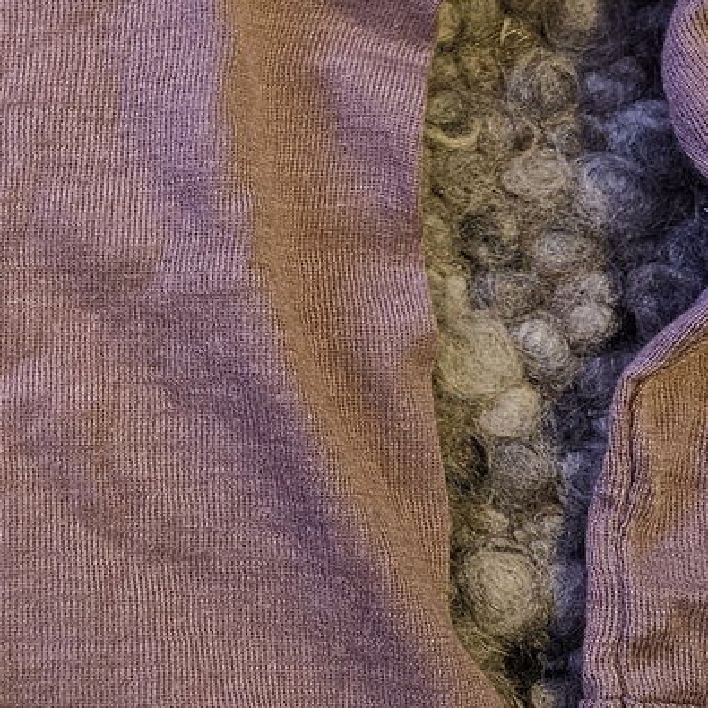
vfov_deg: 20.3
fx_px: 1967
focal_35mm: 85
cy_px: 189
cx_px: -122
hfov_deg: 19.3
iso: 800
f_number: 1.8
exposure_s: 1/25.1
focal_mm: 5.4
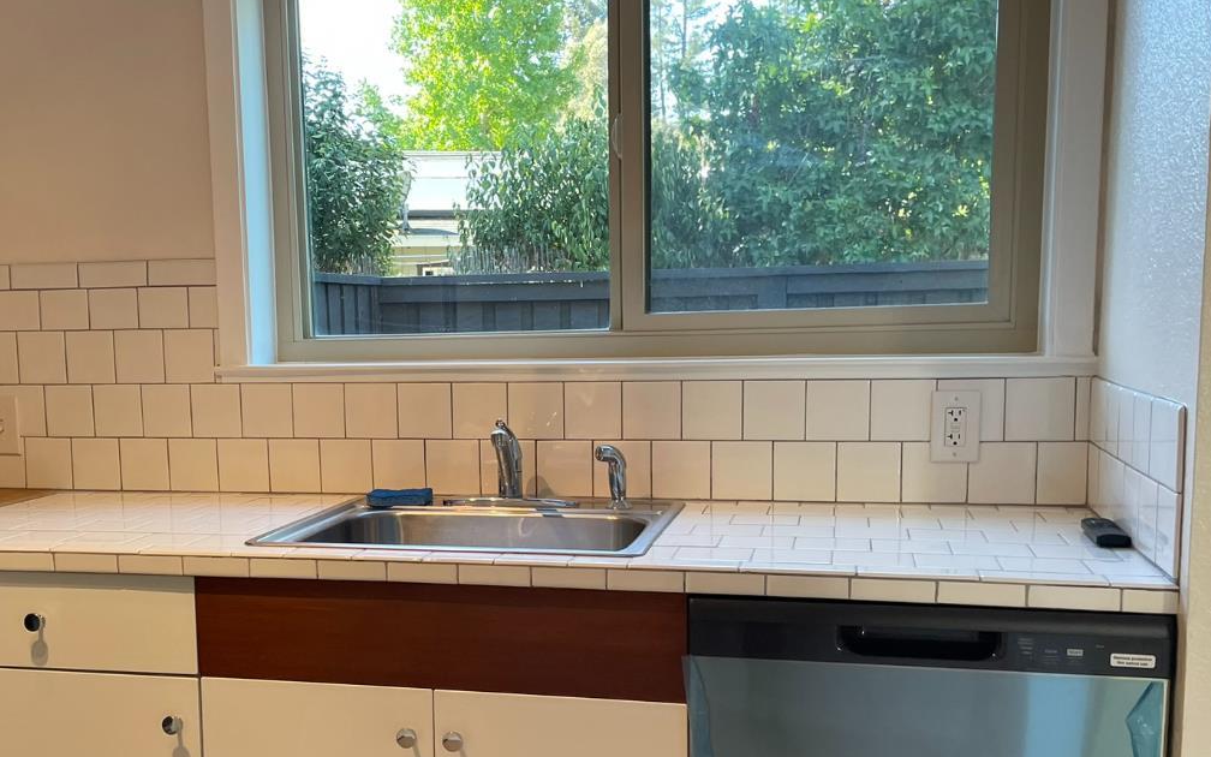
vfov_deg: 31.1
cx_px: 458
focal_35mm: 41
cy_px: 482
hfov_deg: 47.8
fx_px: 1353
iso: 80
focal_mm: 4.2
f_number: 1.6
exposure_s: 1/120
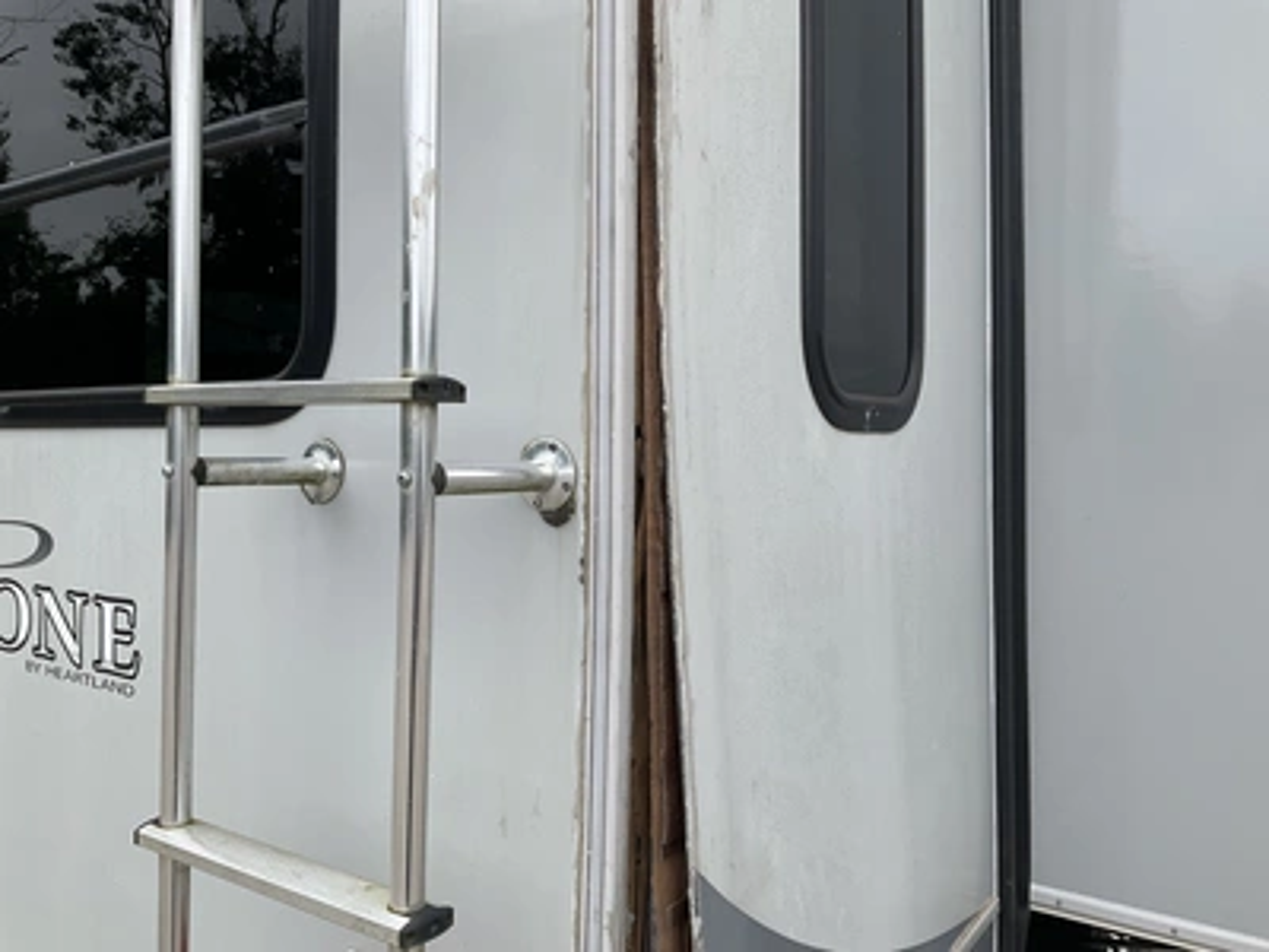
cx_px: 634
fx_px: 1063
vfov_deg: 48.2
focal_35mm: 29
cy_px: 476
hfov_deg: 61.7
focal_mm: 3
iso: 25
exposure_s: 1/574
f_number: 1.8
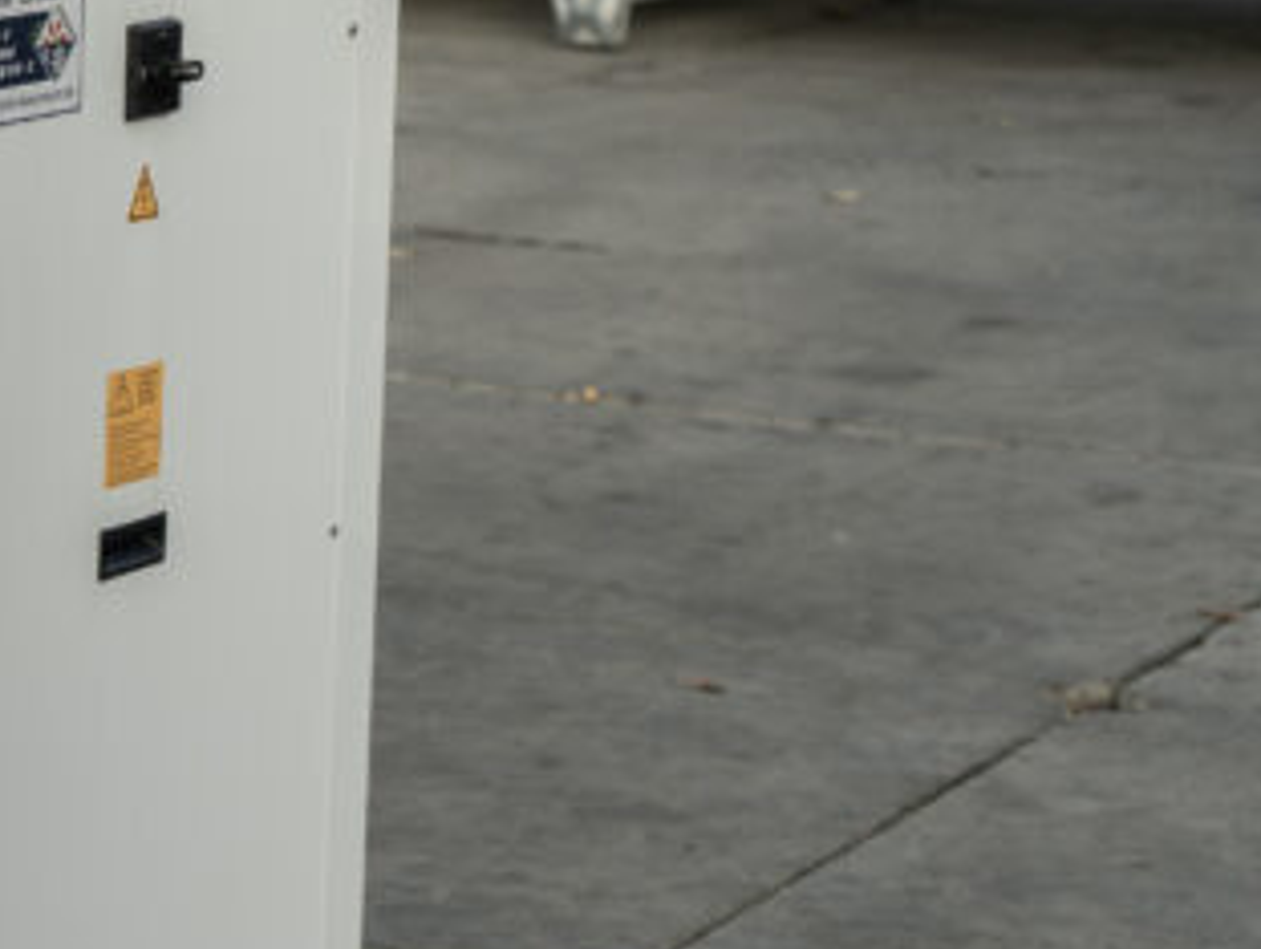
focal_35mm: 136
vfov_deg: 10.9
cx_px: -685
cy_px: 278
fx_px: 4960
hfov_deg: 13.6
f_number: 4
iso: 100
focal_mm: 43
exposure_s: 1/500
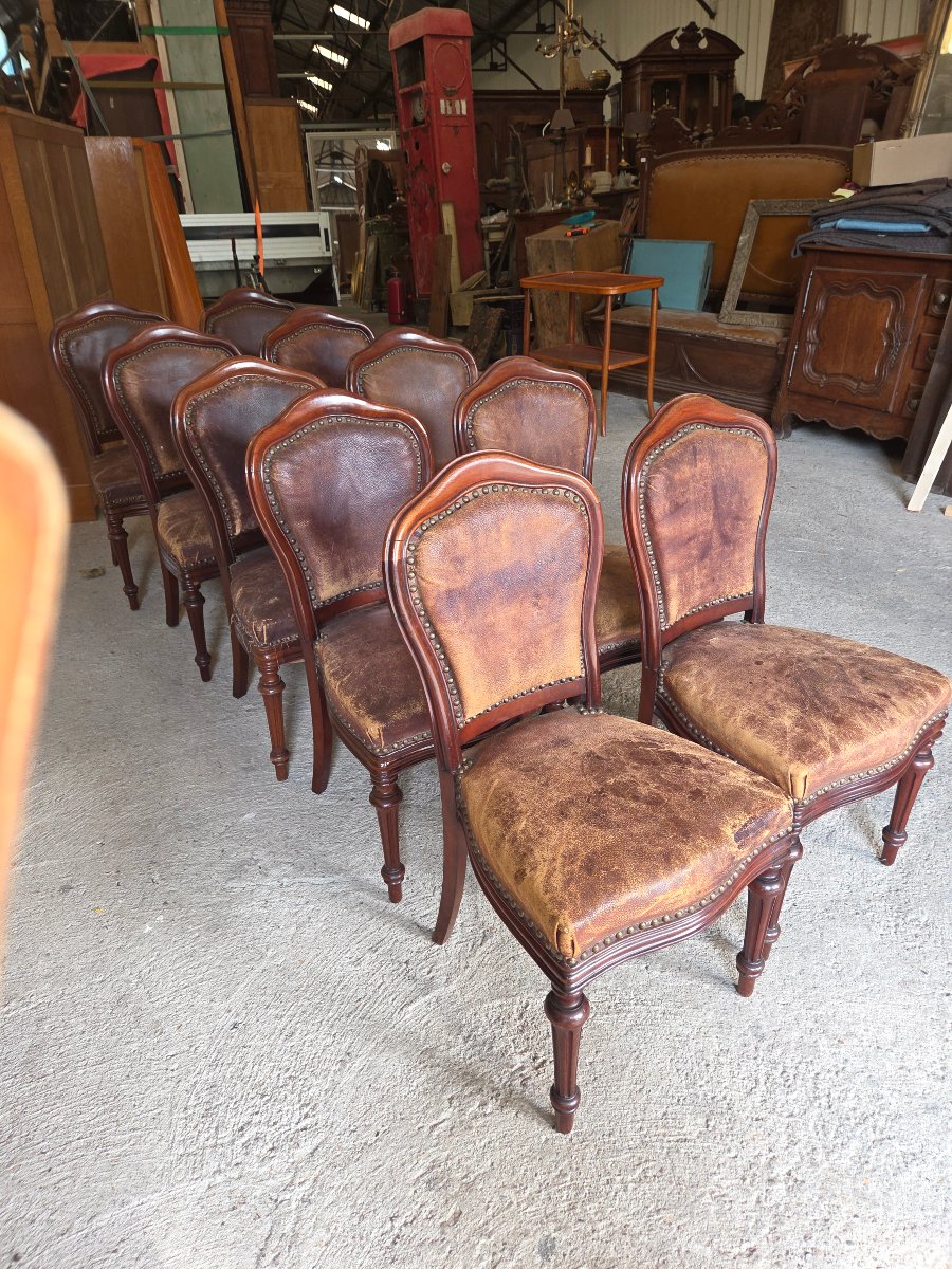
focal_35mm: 23
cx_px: 476
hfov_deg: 58.9
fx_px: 843
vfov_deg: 73.9
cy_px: 634
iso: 100
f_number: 1.8
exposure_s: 1/60
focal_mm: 5.4
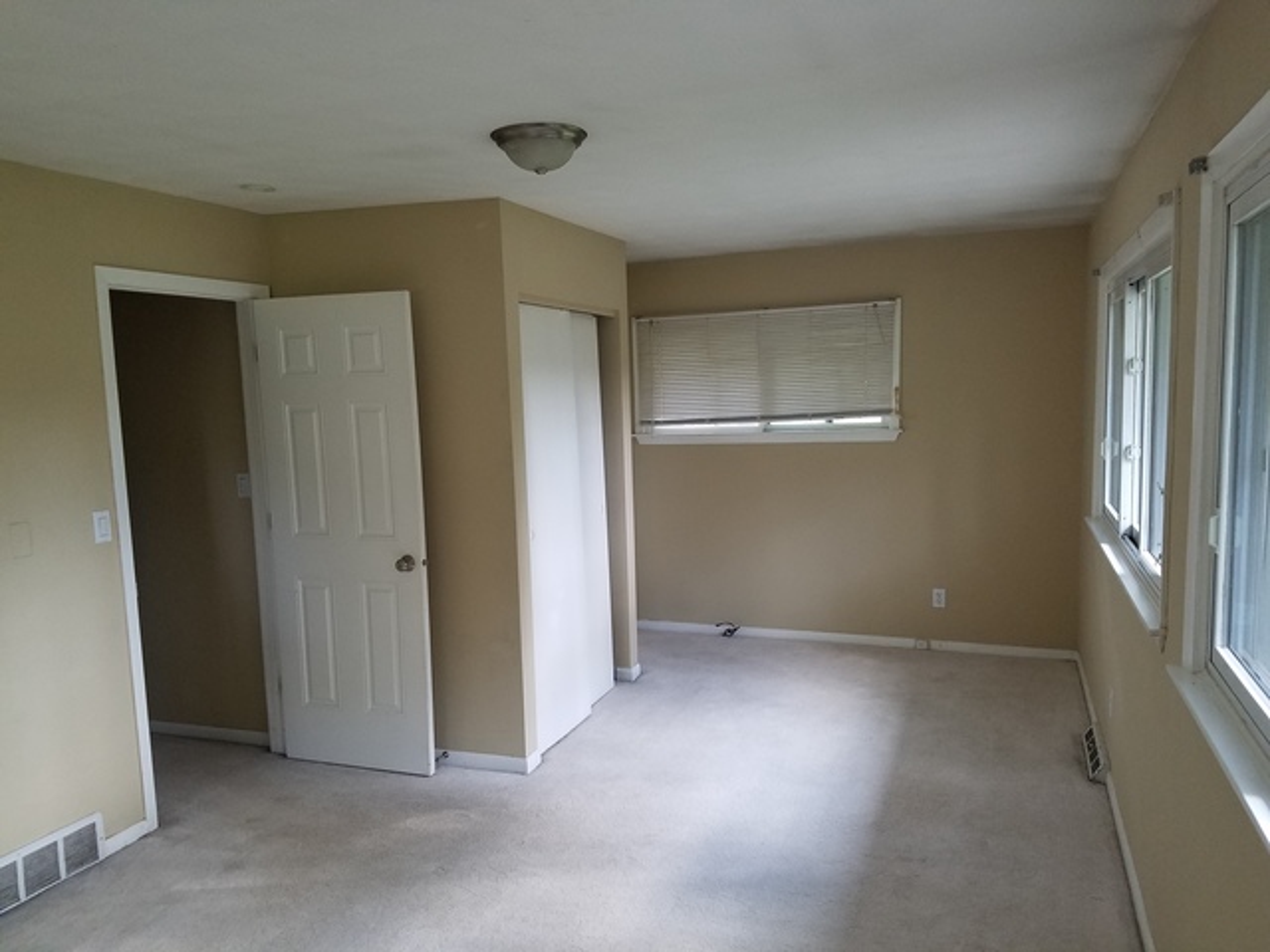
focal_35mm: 26
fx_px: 954
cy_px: 476
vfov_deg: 53.1
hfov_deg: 67.3
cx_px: 635
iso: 125
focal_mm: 4.2
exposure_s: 1/60
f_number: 1.7
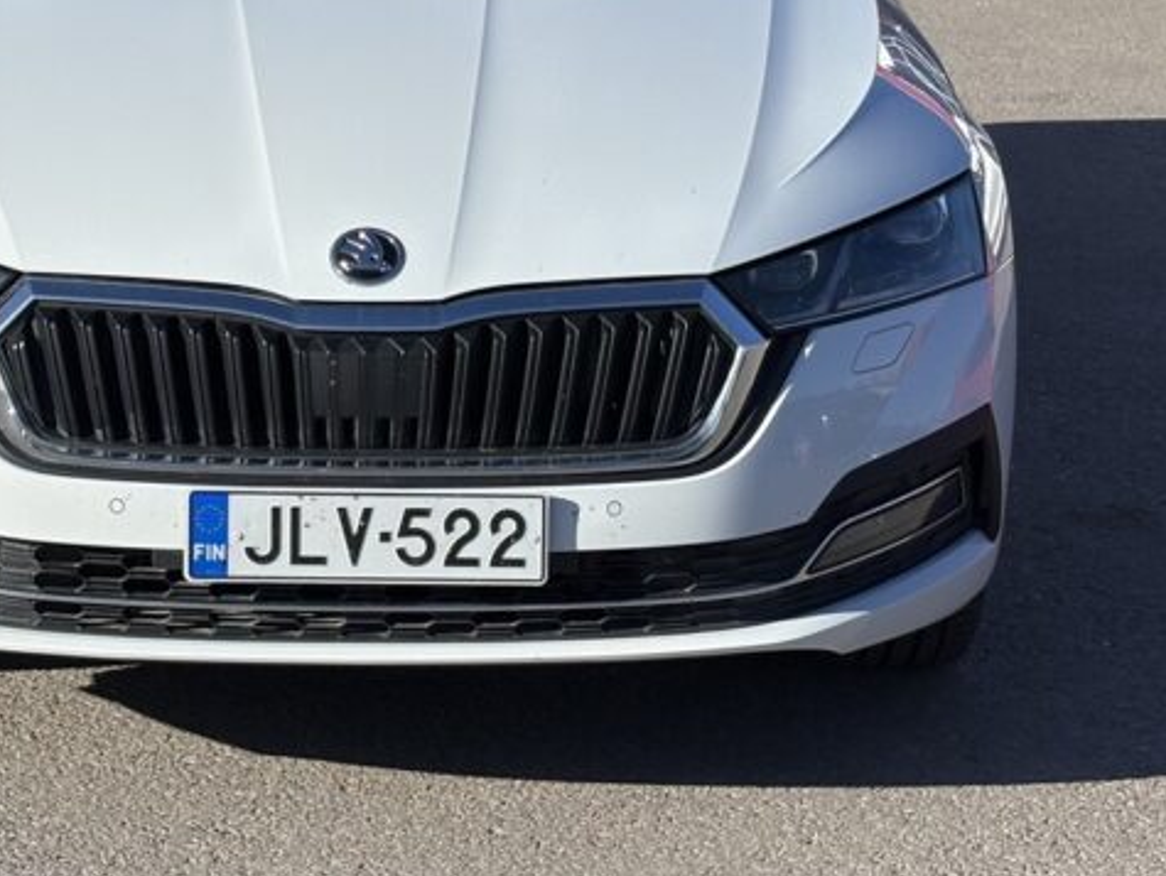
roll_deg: -0.4
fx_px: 3775
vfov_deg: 13.2
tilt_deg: -11.4
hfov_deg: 17.5
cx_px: 366
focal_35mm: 112
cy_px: 253
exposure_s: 1/4630
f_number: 1.6
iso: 32
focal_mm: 5.96
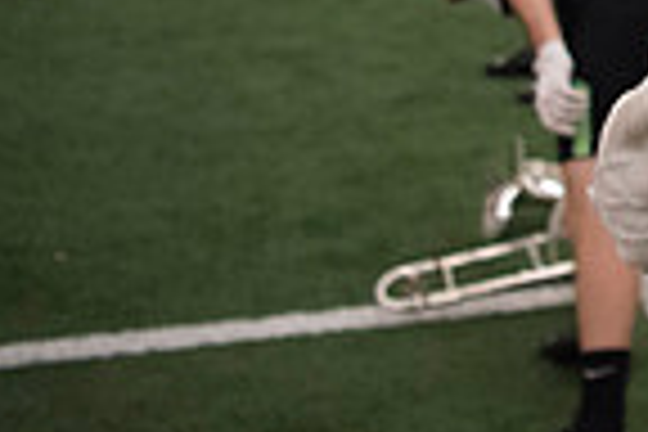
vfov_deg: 12.6
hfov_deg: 17.1
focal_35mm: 97
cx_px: 1179
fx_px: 1746
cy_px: -403
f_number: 3.2
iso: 3200
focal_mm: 24
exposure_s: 1/320
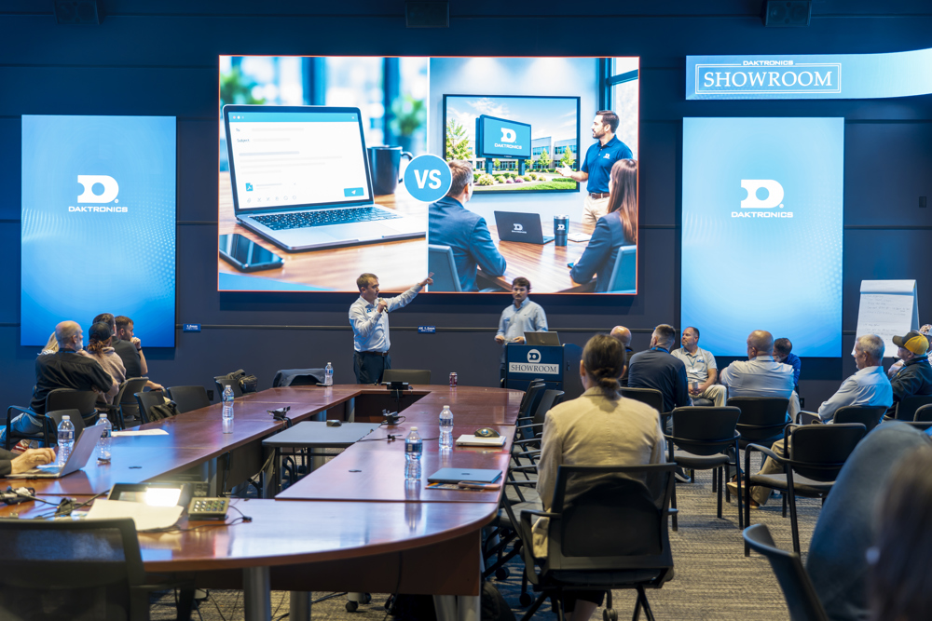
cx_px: 466
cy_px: 310
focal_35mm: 46
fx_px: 1191
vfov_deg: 29.3
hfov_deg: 42.7
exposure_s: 1/13
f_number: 4
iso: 500
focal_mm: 46
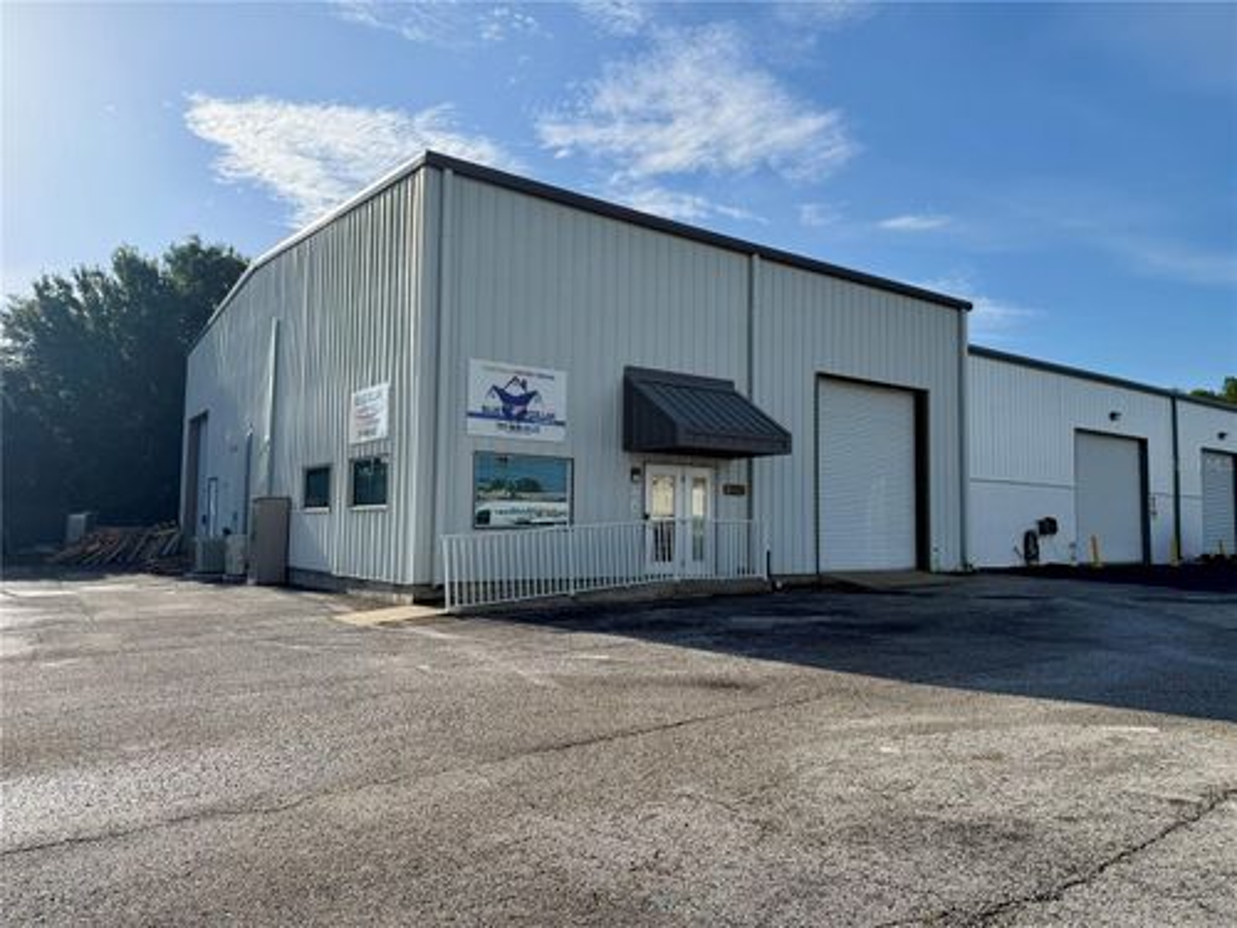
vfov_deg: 56.8
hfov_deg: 71.6
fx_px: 858
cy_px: 464
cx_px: 618
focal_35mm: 24
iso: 100
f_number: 1.78
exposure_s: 1/7353
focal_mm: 6.76
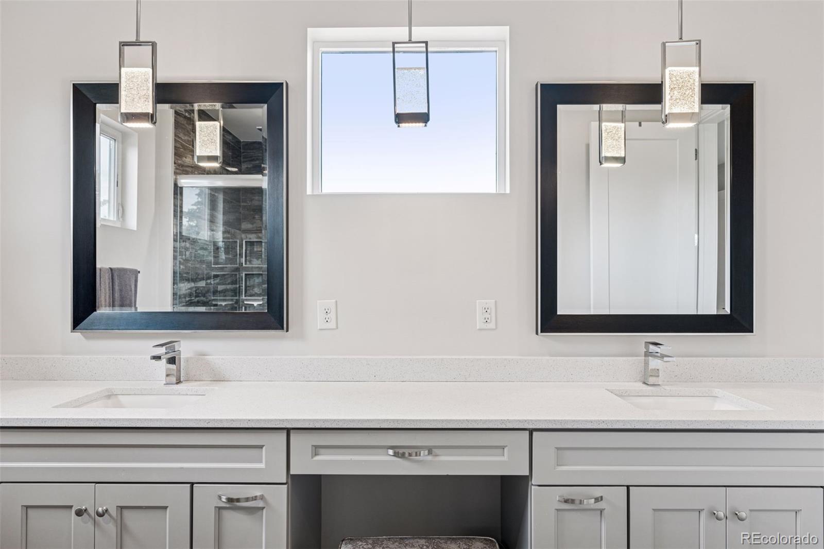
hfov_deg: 81.2
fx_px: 481
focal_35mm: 21
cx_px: 412
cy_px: 274
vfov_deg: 59.5
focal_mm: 21
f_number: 8
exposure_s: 1/40
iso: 400
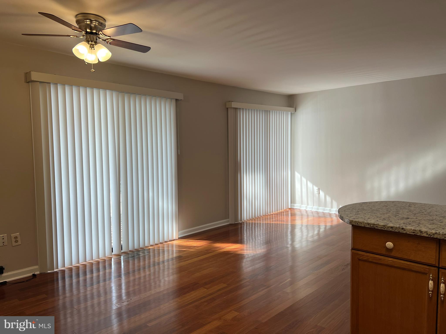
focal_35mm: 26
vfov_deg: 53.1
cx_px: 223
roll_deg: +1.7
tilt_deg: -2.5
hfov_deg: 67.3
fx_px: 335
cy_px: 167
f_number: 1.5
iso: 32
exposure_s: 1/120
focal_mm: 5.7
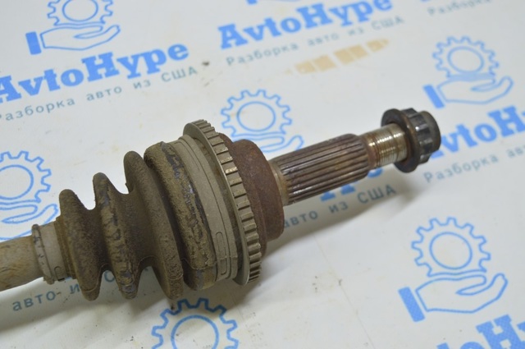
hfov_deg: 37.9
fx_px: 765
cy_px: 174
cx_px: 262
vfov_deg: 25.7
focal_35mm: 52
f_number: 5.6
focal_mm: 35
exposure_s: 1/25
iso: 400
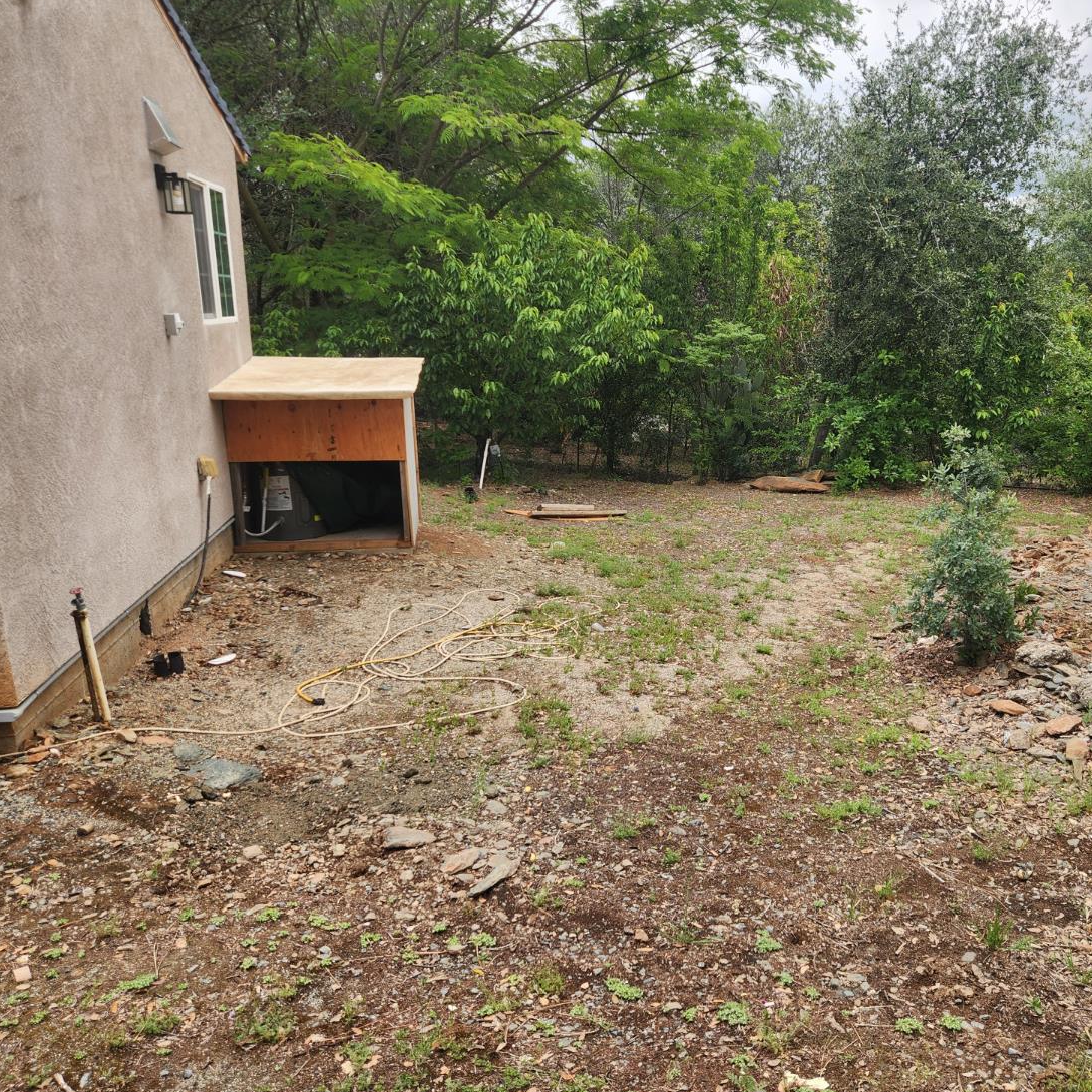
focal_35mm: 28
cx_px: 685
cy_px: 548
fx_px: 999
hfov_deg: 56.6
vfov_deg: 57.3
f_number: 1.8
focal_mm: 5.4
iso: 20
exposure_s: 1/569
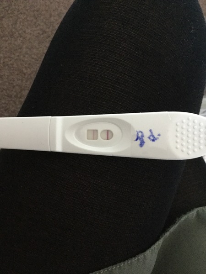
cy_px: 137
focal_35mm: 31
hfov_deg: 45.4
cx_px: 103
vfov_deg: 58.4
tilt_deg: -83.4
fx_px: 246
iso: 320
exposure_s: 1/17
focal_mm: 3.3
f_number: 2.4
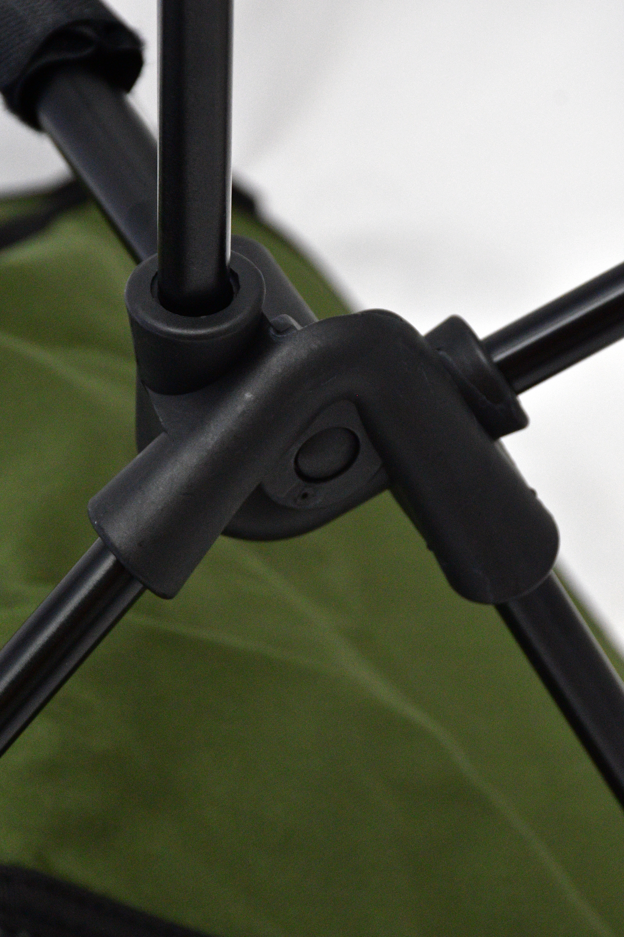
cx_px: 312
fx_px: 5460
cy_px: 468
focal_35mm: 210
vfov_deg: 9.8
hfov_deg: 6.5
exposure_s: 1/100
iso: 3200
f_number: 9
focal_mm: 105
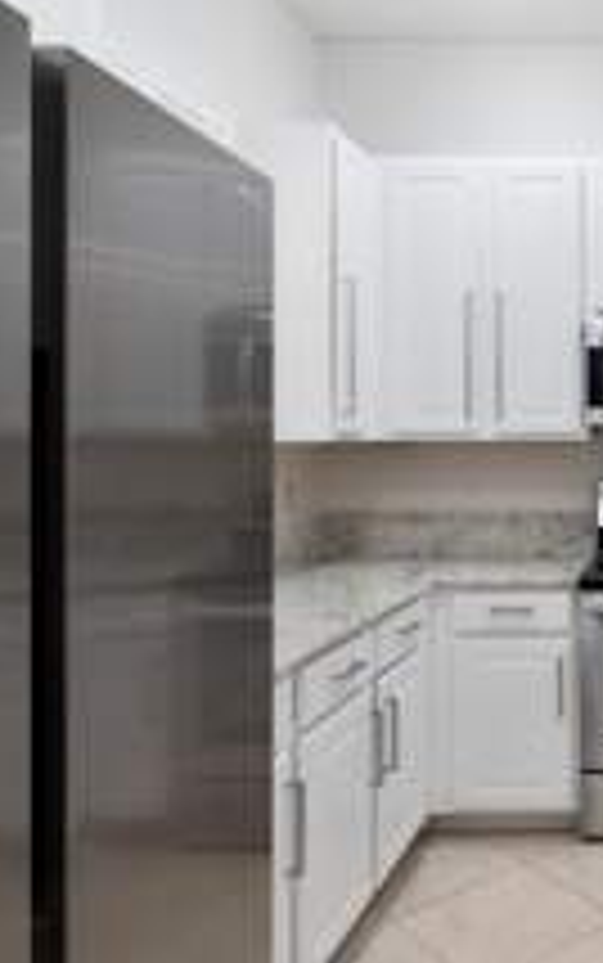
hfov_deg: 33.0
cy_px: 461
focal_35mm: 32
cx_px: 706
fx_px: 840
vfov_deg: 59.6
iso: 250
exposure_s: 1/13
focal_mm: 14
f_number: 9
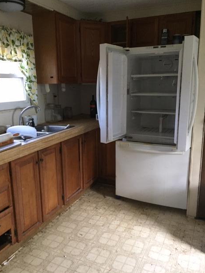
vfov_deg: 60.0
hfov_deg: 46.8
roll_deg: +1.2
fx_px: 237
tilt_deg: -12.2
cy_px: 137
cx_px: 101
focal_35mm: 30
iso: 250
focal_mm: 4.15
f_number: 2.2
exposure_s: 1/20
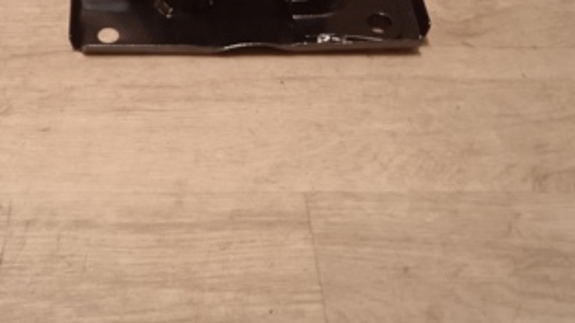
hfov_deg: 33.1
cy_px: -72
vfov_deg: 18.1
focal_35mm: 63
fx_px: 960
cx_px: 202
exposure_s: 1/14.3
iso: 951
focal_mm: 3.43
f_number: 2.2
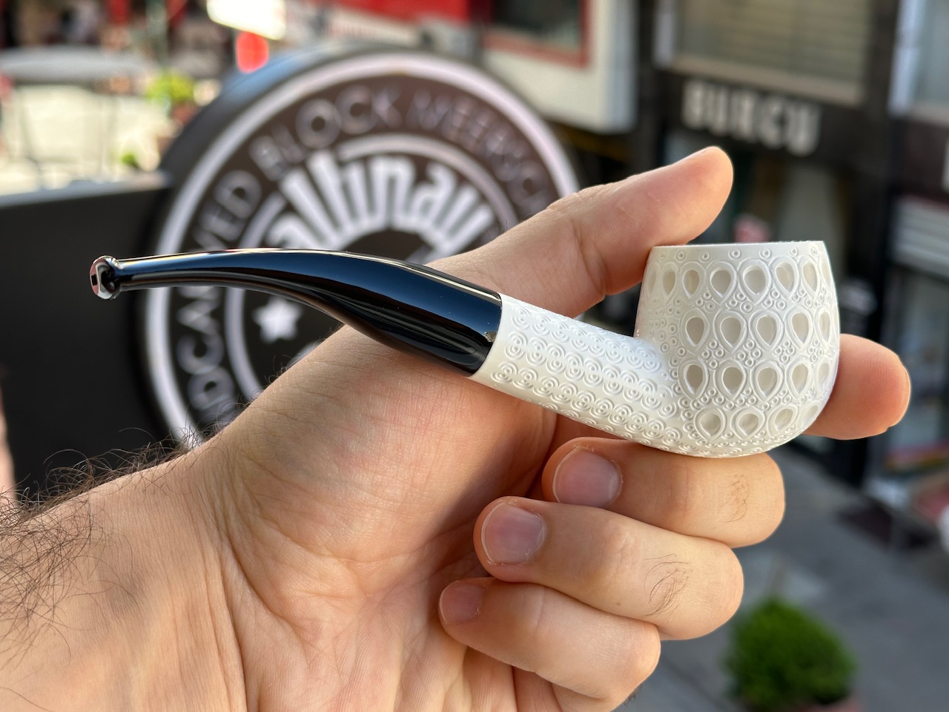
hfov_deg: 39.7
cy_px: 356
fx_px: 1316
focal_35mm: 48
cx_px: 474
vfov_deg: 30.3
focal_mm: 6.86
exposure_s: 1/414
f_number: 1.78
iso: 64
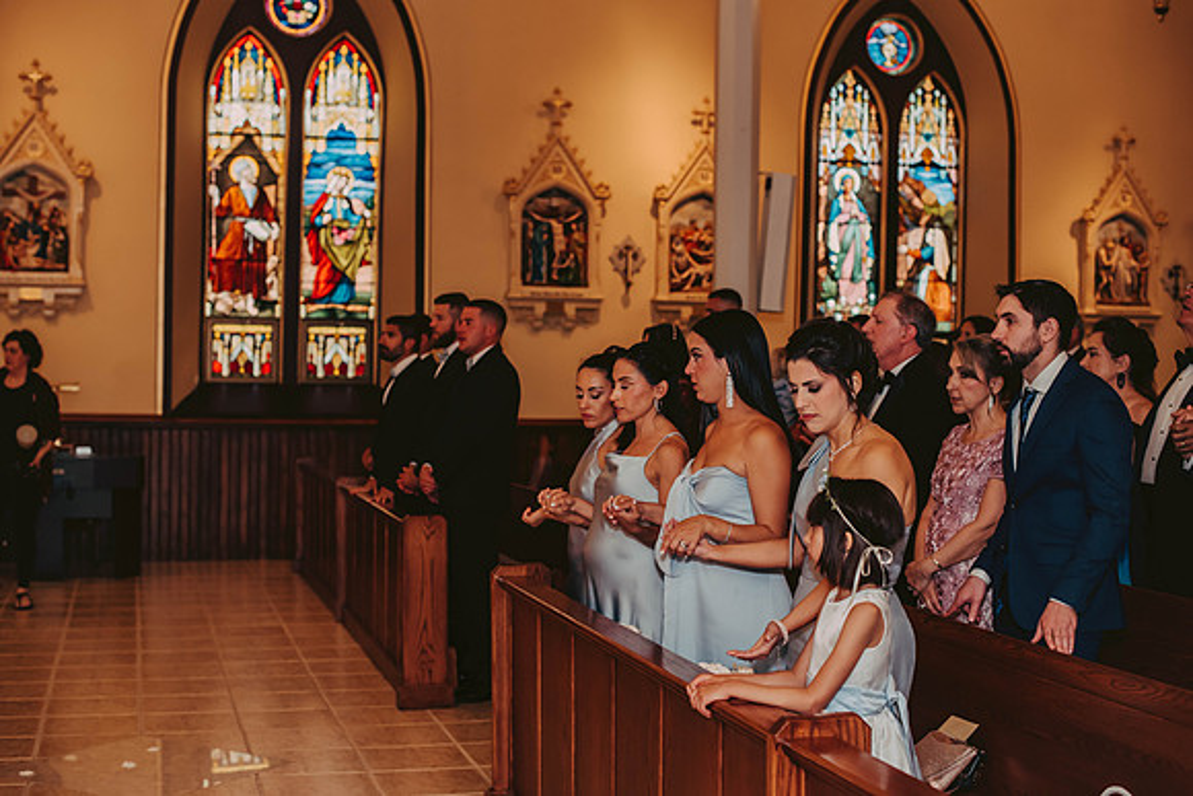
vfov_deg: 27.0
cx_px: 596
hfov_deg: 39.6
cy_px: 398
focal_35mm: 50
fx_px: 1657
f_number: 2.8
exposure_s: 1/125
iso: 800
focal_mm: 50
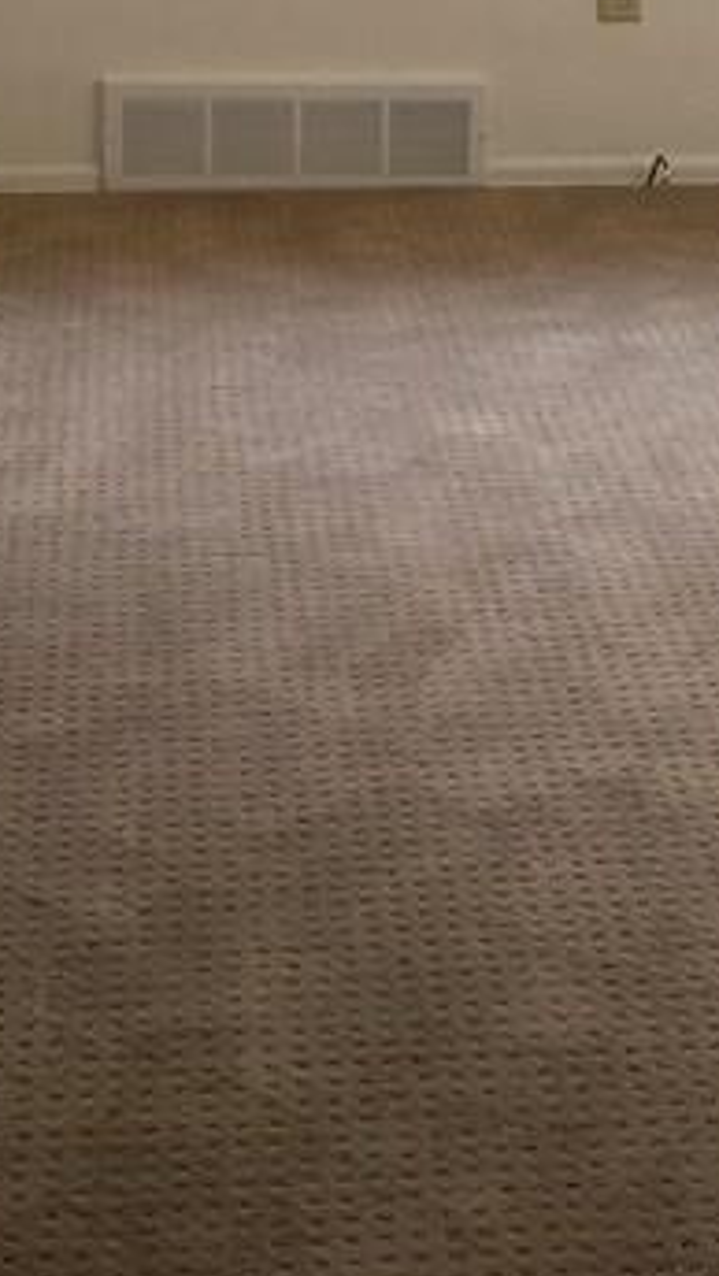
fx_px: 3180
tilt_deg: -10.5
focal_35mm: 94
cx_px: 478
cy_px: -63
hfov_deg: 12.9
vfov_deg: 21.7
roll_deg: -1.0
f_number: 2.2
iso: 32
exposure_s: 1/123
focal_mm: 4.15
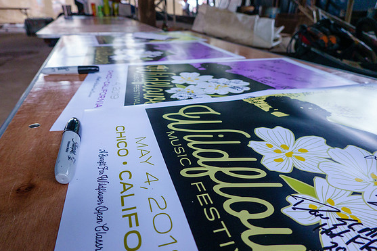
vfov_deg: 51.2
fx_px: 262
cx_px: 191
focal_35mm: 25
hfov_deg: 71.5
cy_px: 130
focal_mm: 9
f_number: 2.8
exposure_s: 1/30
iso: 640
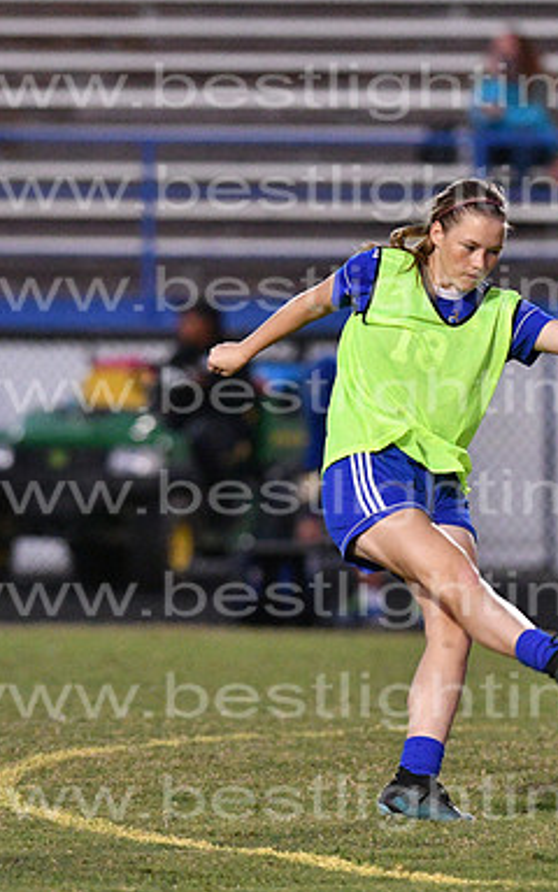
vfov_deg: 3.0
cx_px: 467
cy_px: 447
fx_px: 16838
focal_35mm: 692
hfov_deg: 1.9
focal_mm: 300
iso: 10000
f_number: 3.5
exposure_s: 1/800
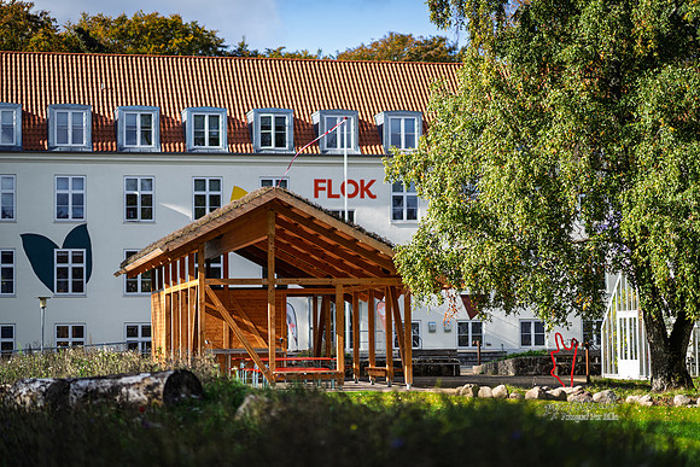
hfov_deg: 23.9
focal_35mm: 85
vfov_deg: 16.1
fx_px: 1653
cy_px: 234
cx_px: 350
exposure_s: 1/2500
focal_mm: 85
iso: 64
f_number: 1.4
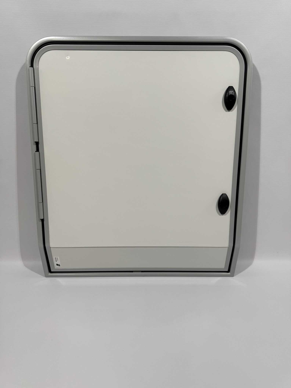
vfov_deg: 71.6
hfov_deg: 56.8
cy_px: 194
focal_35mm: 24
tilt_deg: -18.1
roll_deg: -0.1
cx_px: 146
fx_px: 269
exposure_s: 1/407
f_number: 1.78
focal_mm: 6.76
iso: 80
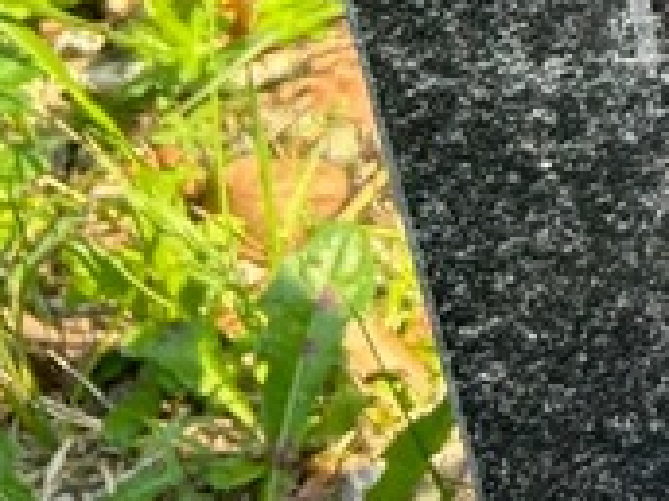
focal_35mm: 121
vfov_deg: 11.1
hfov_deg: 13.6
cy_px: -501
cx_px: 1381
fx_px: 2338
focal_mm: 5.7
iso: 50
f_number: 1.5
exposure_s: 1/346
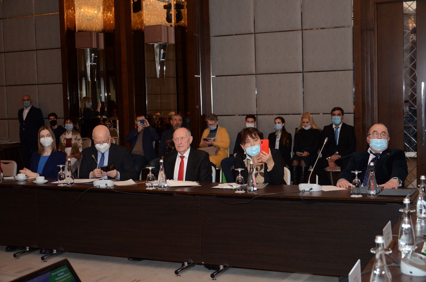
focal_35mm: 51
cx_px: 213
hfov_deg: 39.0
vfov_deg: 26.4
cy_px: 141
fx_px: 602
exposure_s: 1/200
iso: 1250
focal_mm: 34
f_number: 4.2
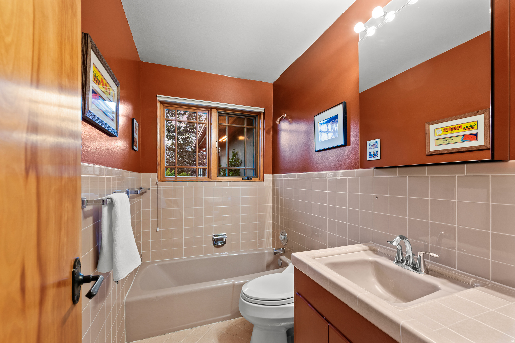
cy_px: 172
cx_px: 258
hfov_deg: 100.4
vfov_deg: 77.3
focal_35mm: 15
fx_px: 214
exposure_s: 1/3
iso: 500
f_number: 7.1
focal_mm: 15
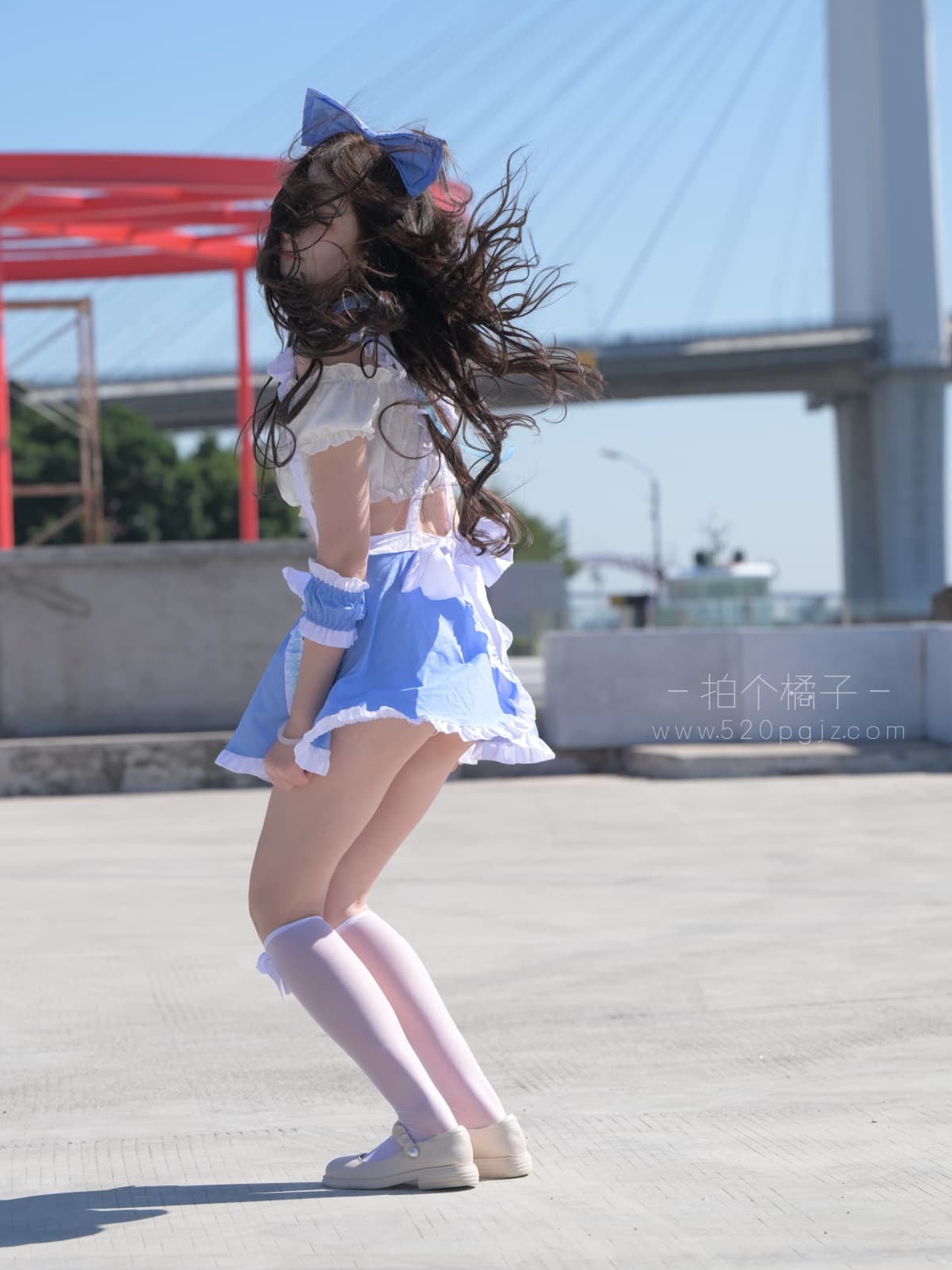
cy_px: 669
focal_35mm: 112
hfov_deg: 13.2
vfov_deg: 17.6
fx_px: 4107
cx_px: 477
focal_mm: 103
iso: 360
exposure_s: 1/1600
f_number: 5.6
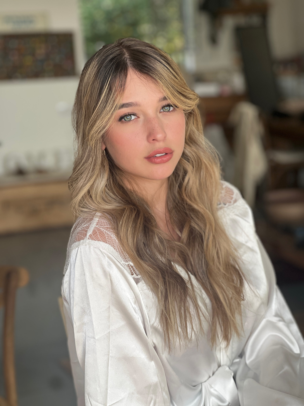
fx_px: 902
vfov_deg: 25.3
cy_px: 203
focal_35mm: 77
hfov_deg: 19.1
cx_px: 152
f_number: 2.8
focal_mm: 9
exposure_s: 1/121
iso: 50
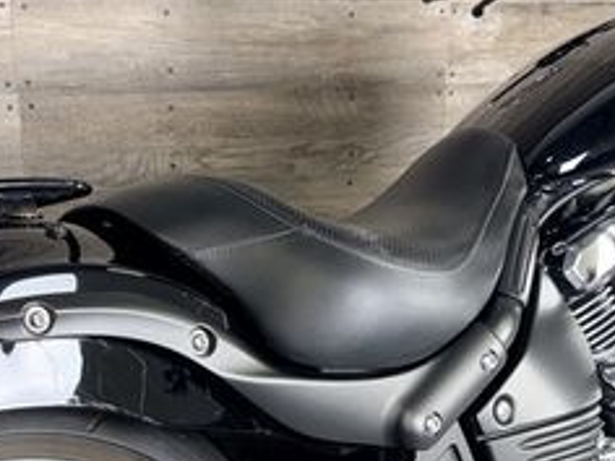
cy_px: 414
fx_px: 1155
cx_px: 274
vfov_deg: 22.1
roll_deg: +1.3
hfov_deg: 29.8
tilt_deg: -18.0
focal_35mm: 65
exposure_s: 1/20
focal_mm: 6.76
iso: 64
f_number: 1.78
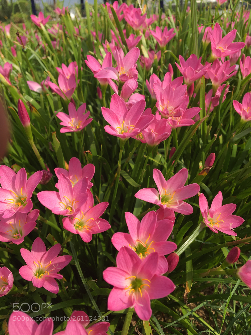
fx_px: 280
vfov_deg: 61.7
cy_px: 168
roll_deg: +4.2
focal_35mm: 29
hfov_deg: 48.2
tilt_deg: -25.0
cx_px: 126
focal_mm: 4.15
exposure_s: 1/905
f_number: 2.2
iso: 25
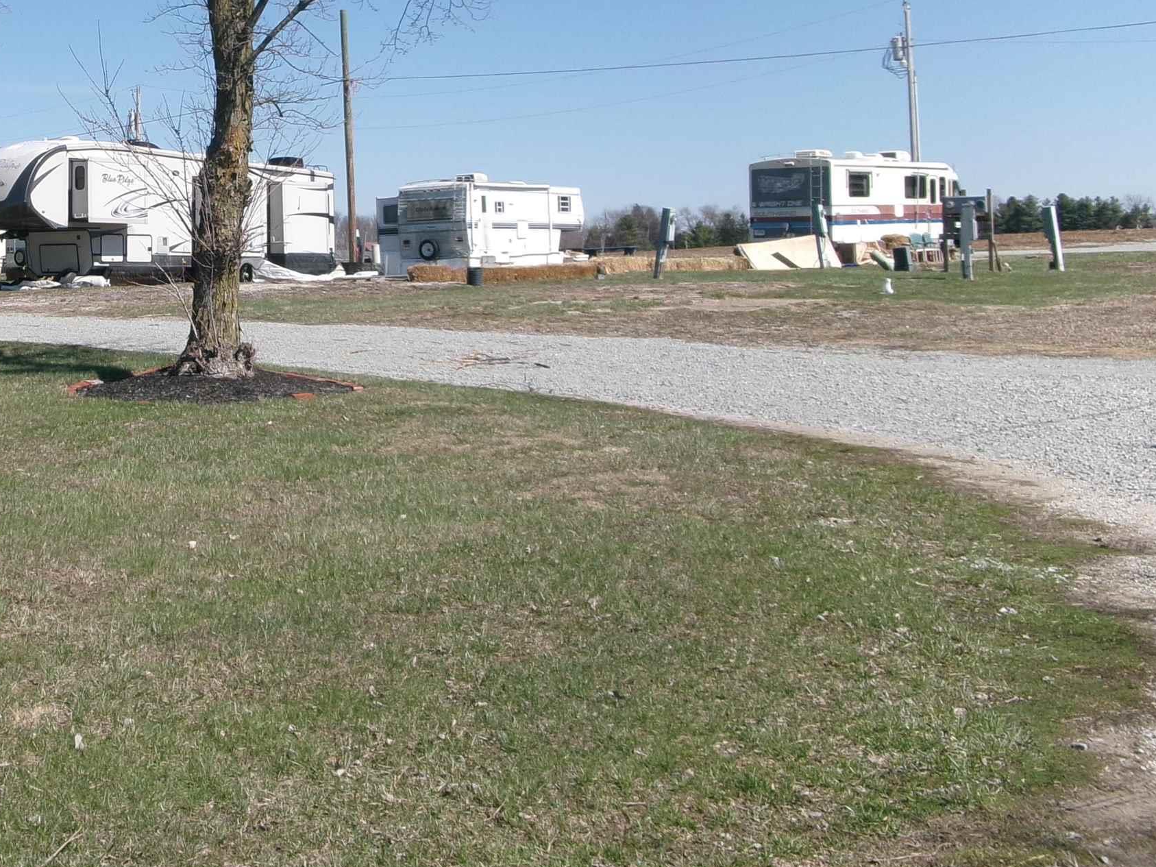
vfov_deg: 28.2
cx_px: 133
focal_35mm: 51
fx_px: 1703
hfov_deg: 35.5
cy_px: 229
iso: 100
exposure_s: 1/140
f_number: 10.8
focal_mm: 5.1
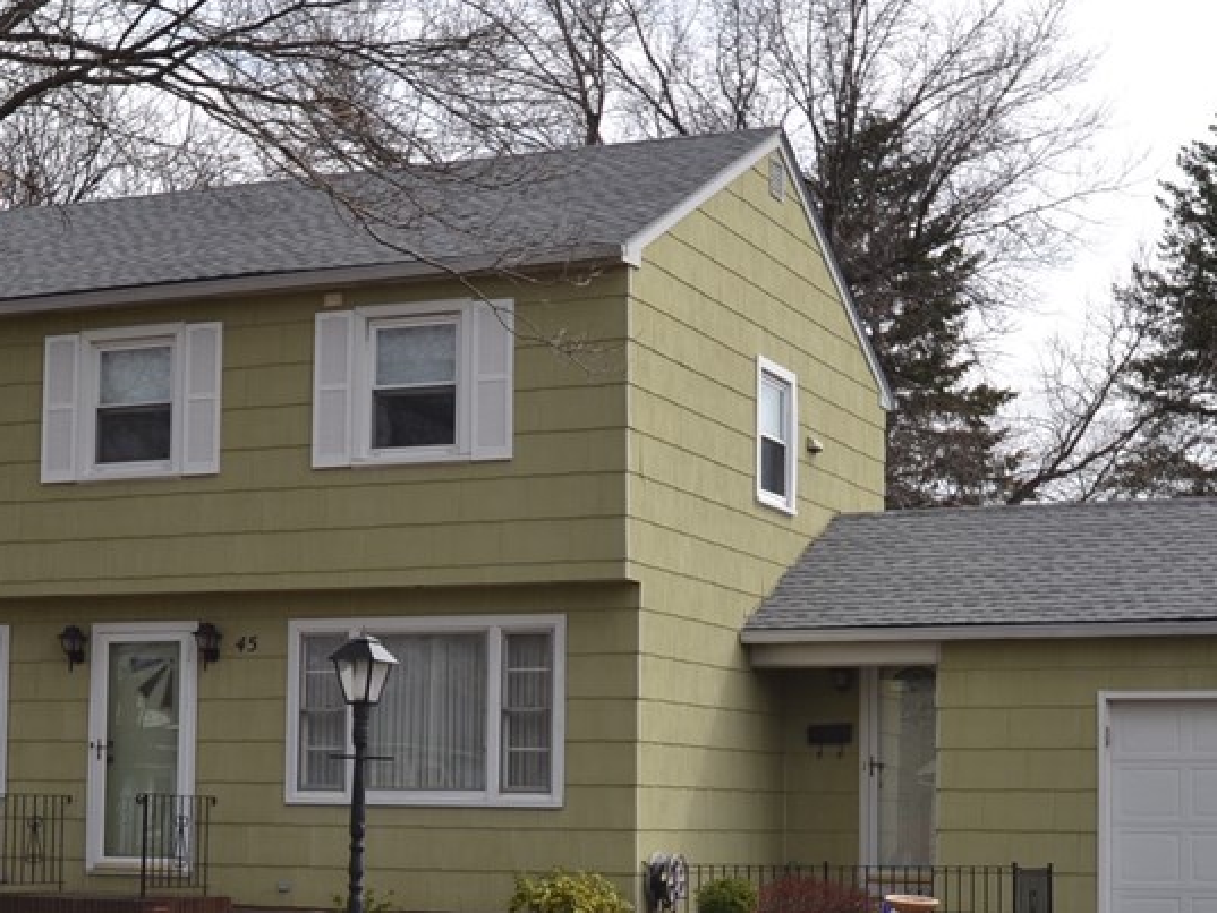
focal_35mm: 70
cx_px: 494
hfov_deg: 27.7
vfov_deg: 20.8
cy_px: 720
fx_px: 2462
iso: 100
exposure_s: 1/200
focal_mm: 24
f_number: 9
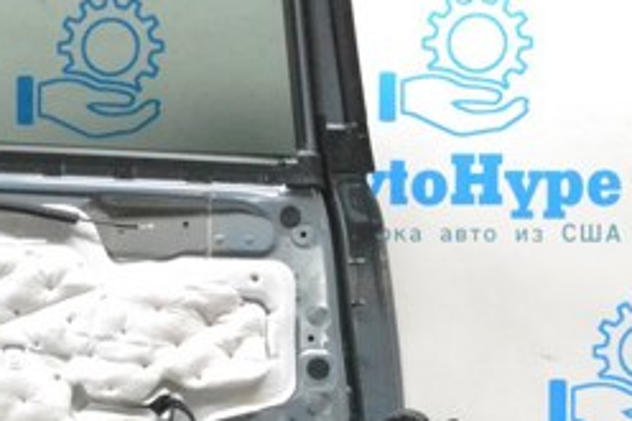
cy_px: 296
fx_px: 1632
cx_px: 87
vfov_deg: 14.6
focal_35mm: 93
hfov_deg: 21.5
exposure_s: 1/50
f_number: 13
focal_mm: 24
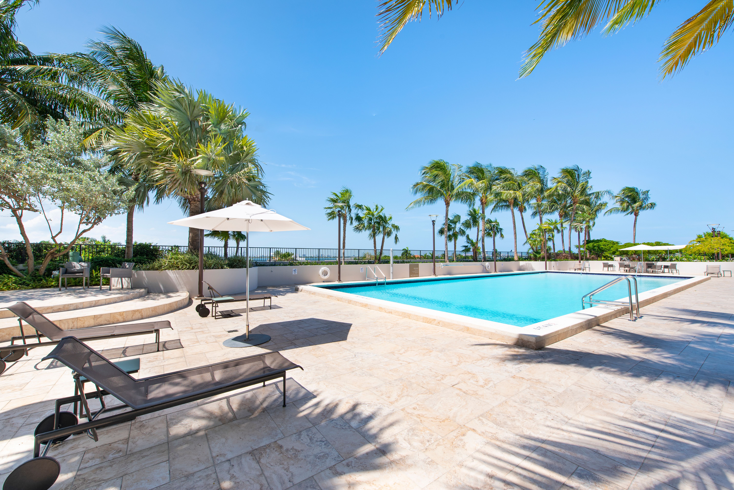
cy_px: 245
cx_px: 367
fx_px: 286
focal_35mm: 14
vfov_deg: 81.3
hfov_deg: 104.2
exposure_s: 1/250
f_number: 11
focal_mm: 14
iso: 100
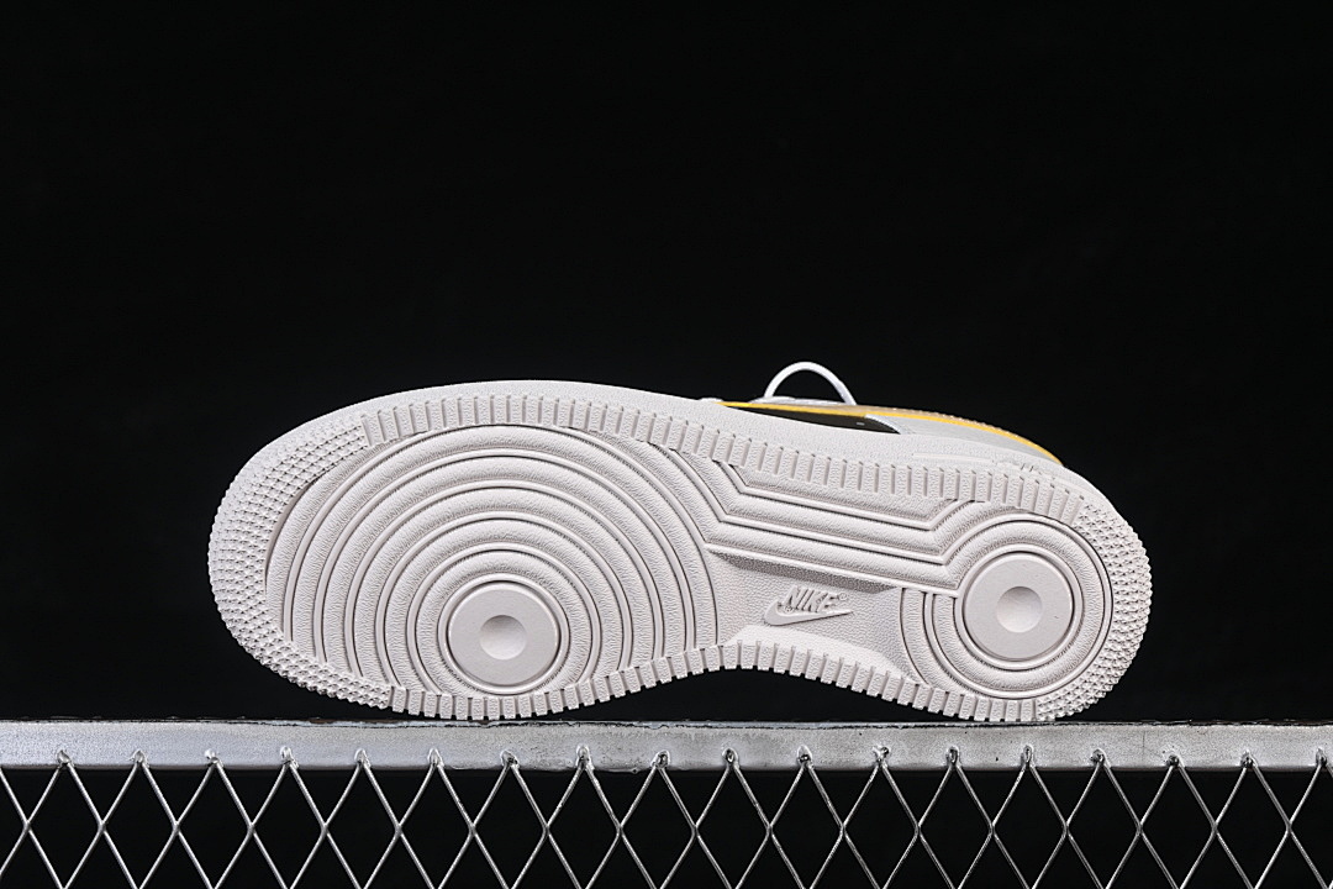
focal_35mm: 75
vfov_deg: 18.2
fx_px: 2777
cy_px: 444
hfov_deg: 27.0
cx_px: 666
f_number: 8
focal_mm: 50
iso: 160
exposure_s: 1/80
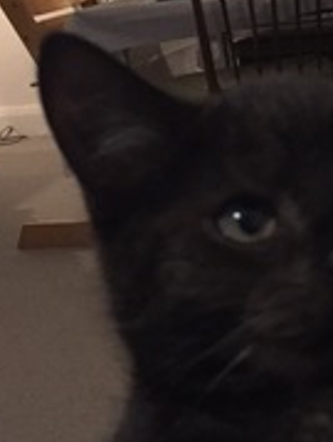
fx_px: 1240
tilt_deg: -12.8
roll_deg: +7.2
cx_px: 439
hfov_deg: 14.6
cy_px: 178
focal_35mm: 97
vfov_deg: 20.2
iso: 320
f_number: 2.2
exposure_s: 1/17
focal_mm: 4.15
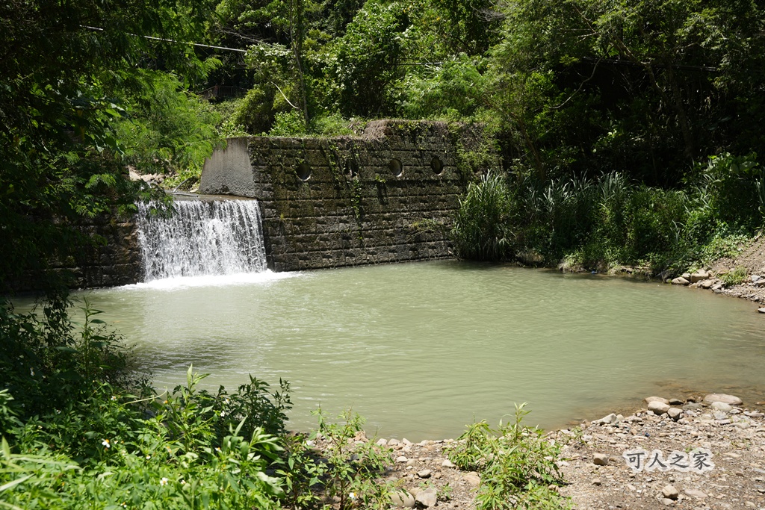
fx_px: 793
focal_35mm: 37
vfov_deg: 35.7
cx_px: 382
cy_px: 255
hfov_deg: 51.5
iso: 100
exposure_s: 1/200
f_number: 6.3
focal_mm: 37.3
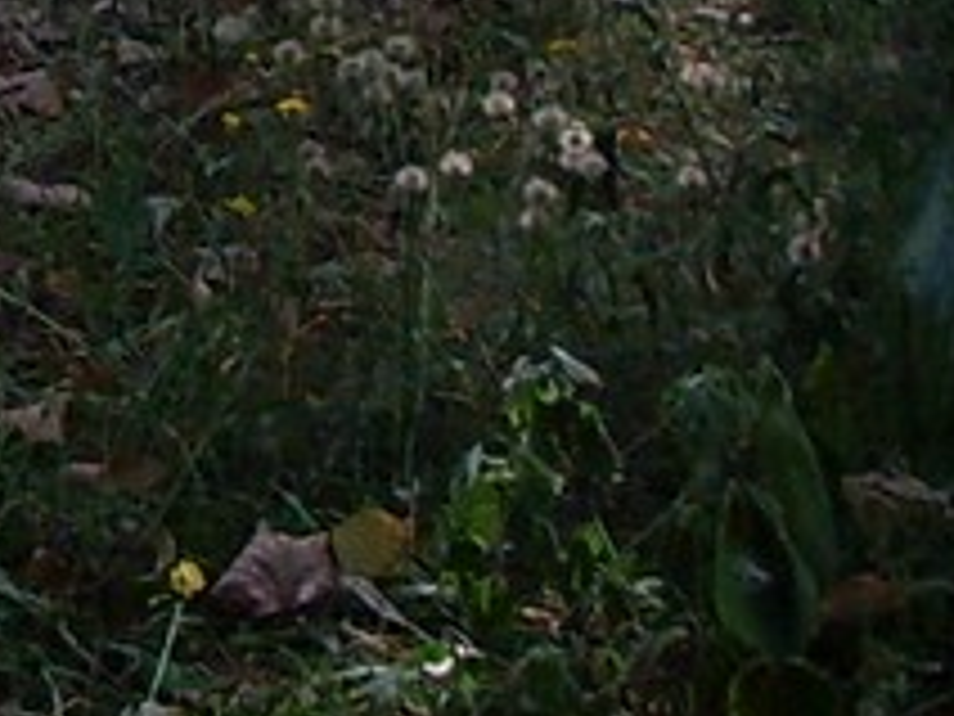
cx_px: -1271
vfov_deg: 5.7
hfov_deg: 7.3
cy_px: -637
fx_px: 7083
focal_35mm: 257
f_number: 2.8
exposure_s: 1/350
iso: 80
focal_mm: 6.3
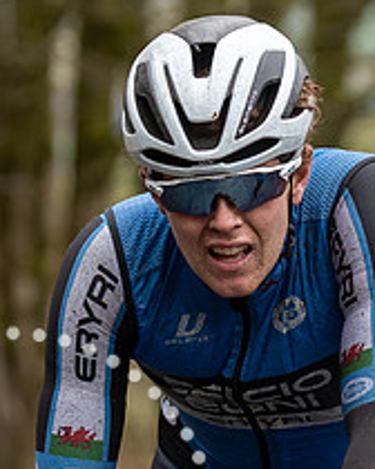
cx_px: 405
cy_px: 315
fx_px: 8435
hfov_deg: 2.5
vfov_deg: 3.2
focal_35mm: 608
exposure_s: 1/1000
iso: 640
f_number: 3.5
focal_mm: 112
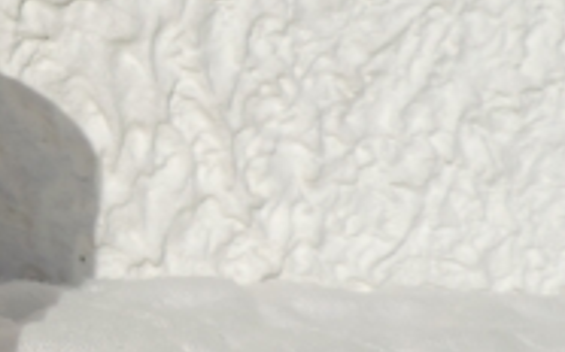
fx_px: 1262
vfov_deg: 15.8
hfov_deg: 20.8
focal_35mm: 82
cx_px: -319
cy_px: 88
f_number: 4.2
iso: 80
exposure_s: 1/1600
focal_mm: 4.3
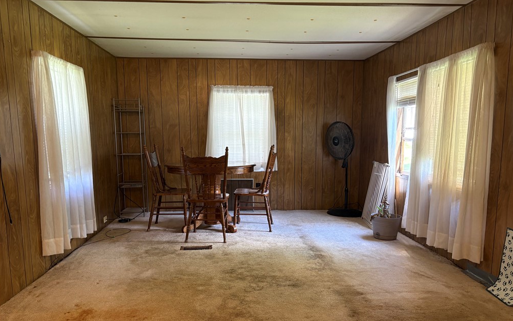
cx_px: 253
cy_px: 185
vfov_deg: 44.4
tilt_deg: -7.9
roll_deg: +0.5
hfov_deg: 66.5
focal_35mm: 28
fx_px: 391
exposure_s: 1/60
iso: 160
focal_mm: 5.96
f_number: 1.6
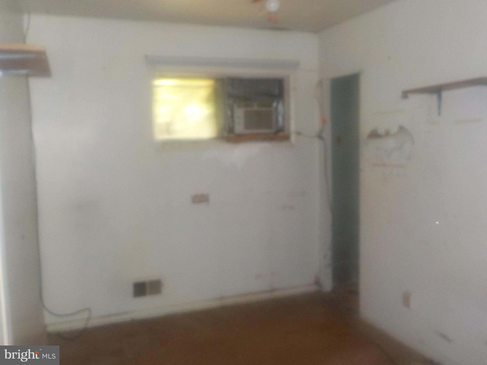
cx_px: 244
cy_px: 182
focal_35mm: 30
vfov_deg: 46.8
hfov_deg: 60.0
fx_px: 422
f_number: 3.3
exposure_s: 1/30
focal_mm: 4.1
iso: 200
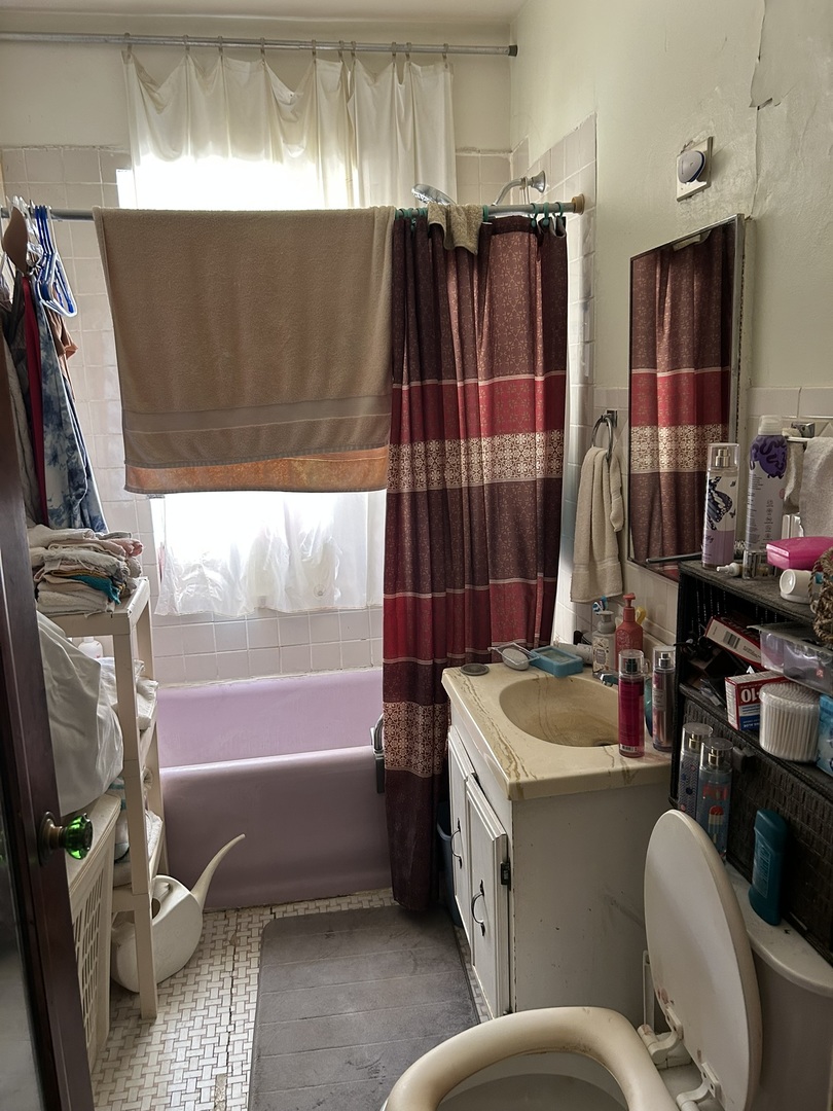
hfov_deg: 53.1
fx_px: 834
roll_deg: +1.3
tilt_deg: -11.7
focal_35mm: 26
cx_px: 416
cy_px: 556
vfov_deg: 67.3
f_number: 1.5
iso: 160
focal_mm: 5.7
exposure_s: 1/60
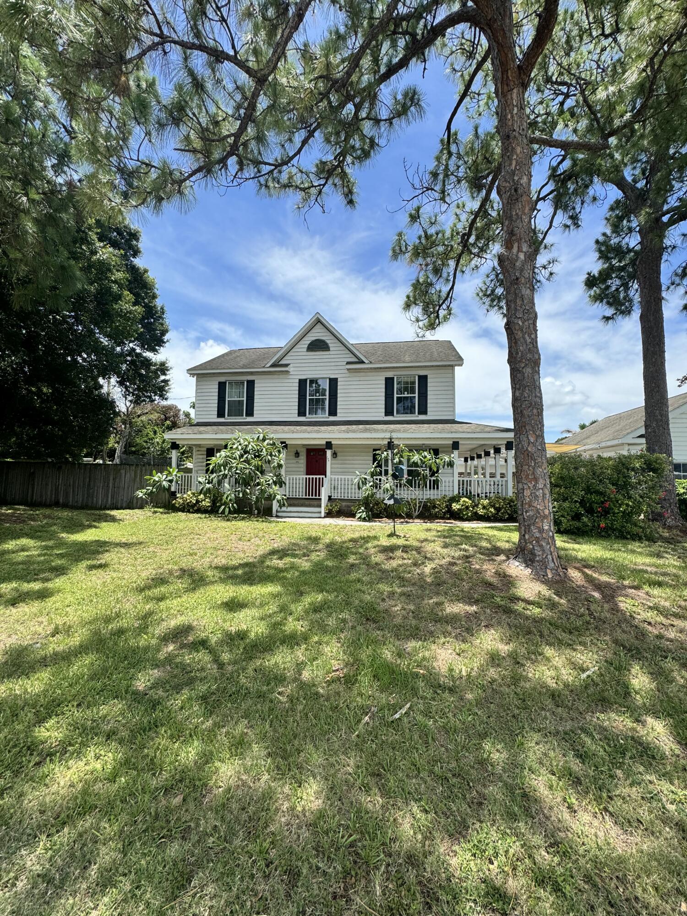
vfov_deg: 102.1
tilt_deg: +3.8
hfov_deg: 85.7
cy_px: 458
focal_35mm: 14
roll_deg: -1.1
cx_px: 344
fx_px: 370
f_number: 2.2
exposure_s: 1/1880
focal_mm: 2.22
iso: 50
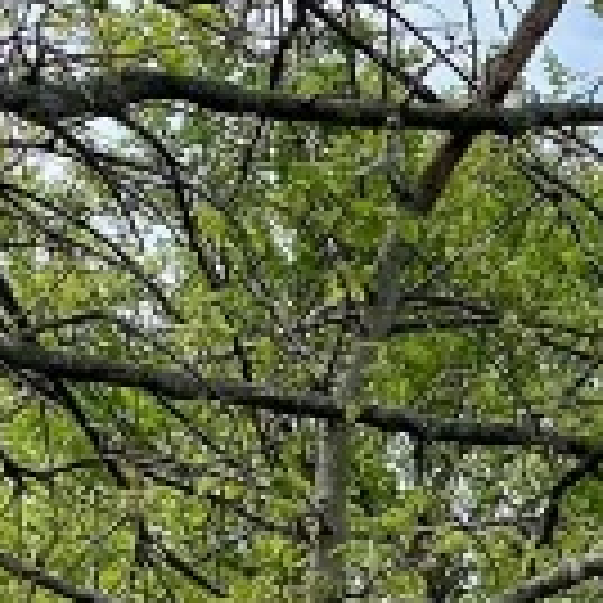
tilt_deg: +2.8
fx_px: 3469
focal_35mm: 176
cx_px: 1926
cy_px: 1210
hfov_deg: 8.2
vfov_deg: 9.3
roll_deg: -0.4
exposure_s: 1/2571
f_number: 1.8
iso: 32
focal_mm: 4.25
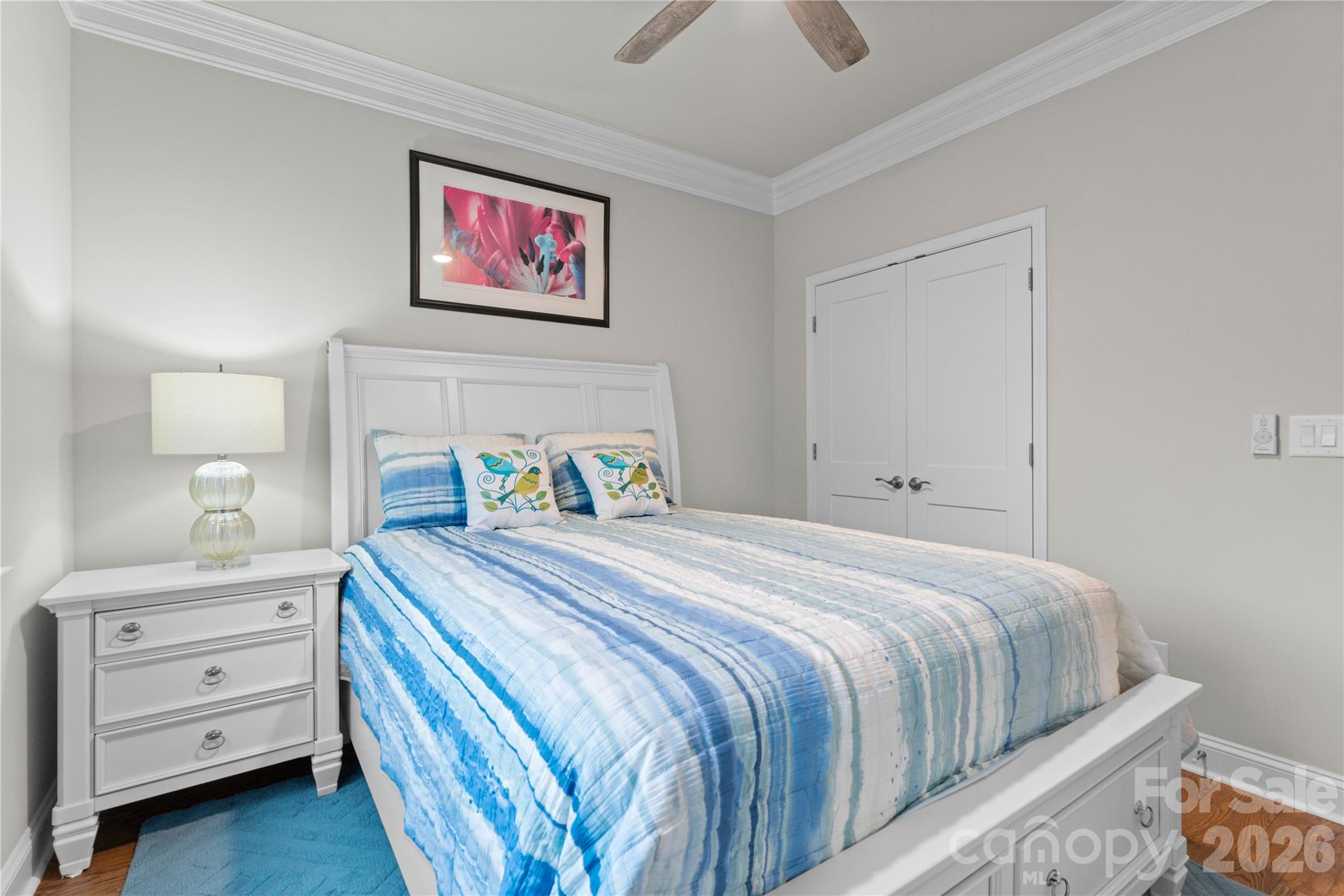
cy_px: 448
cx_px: 672
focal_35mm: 17
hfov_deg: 93.3
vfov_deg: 70.4
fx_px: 635
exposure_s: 1/8
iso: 500
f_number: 7.1
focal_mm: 17
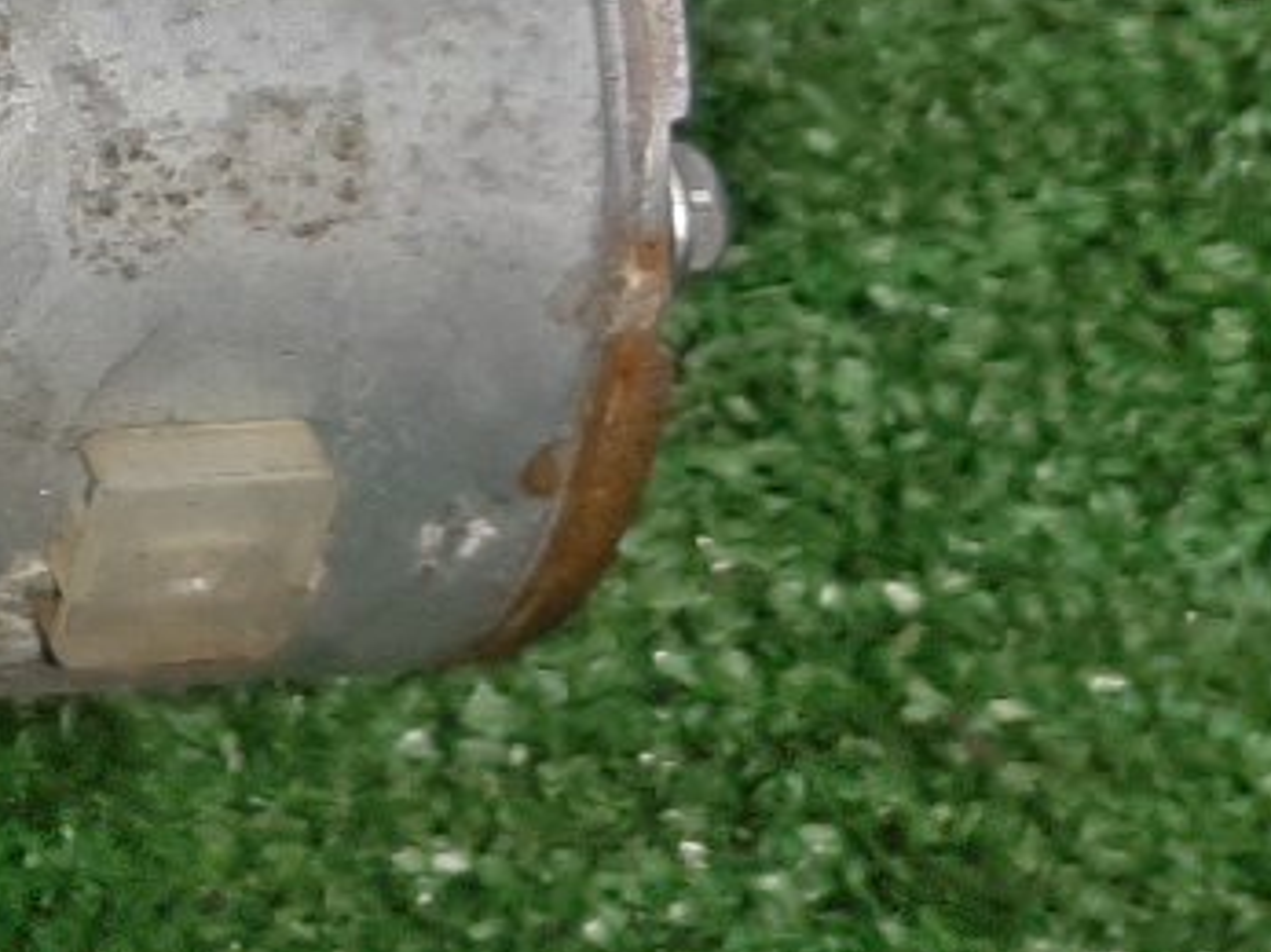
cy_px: -121
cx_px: -1103
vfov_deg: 13.4
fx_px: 3964
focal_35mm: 108
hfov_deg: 15.4
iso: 109
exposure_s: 1/50
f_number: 1.7
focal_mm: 3.93
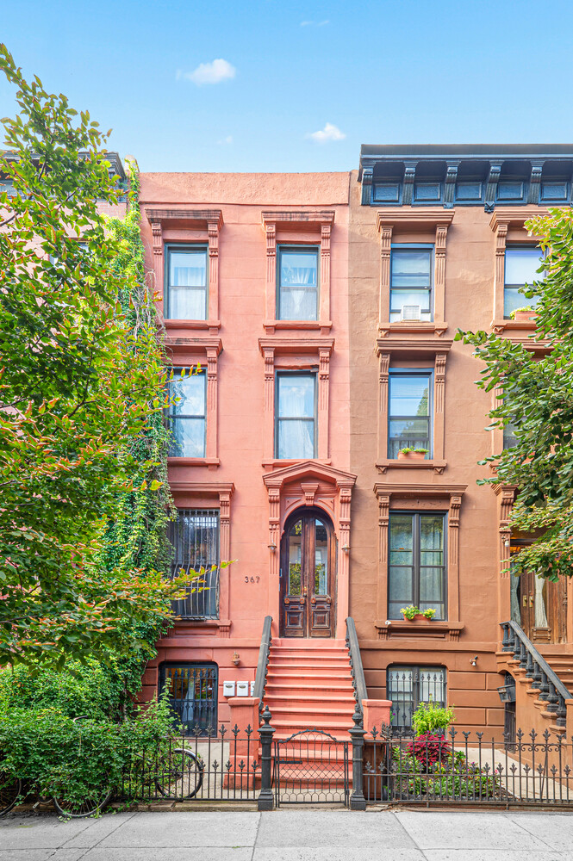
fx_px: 430
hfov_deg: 67.3
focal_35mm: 18
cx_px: 286
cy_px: 430
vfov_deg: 90.0
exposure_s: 1/5
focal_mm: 18
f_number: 8
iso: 100
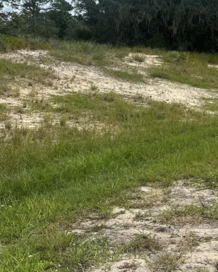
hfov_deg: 23.3
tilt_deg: -3.4
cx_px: 158
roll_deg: -1.1
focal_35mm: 65
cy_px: 88
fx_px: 524
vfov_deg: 28.9
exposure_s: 1/8929
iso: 80
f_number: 1.78
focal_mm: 6.86
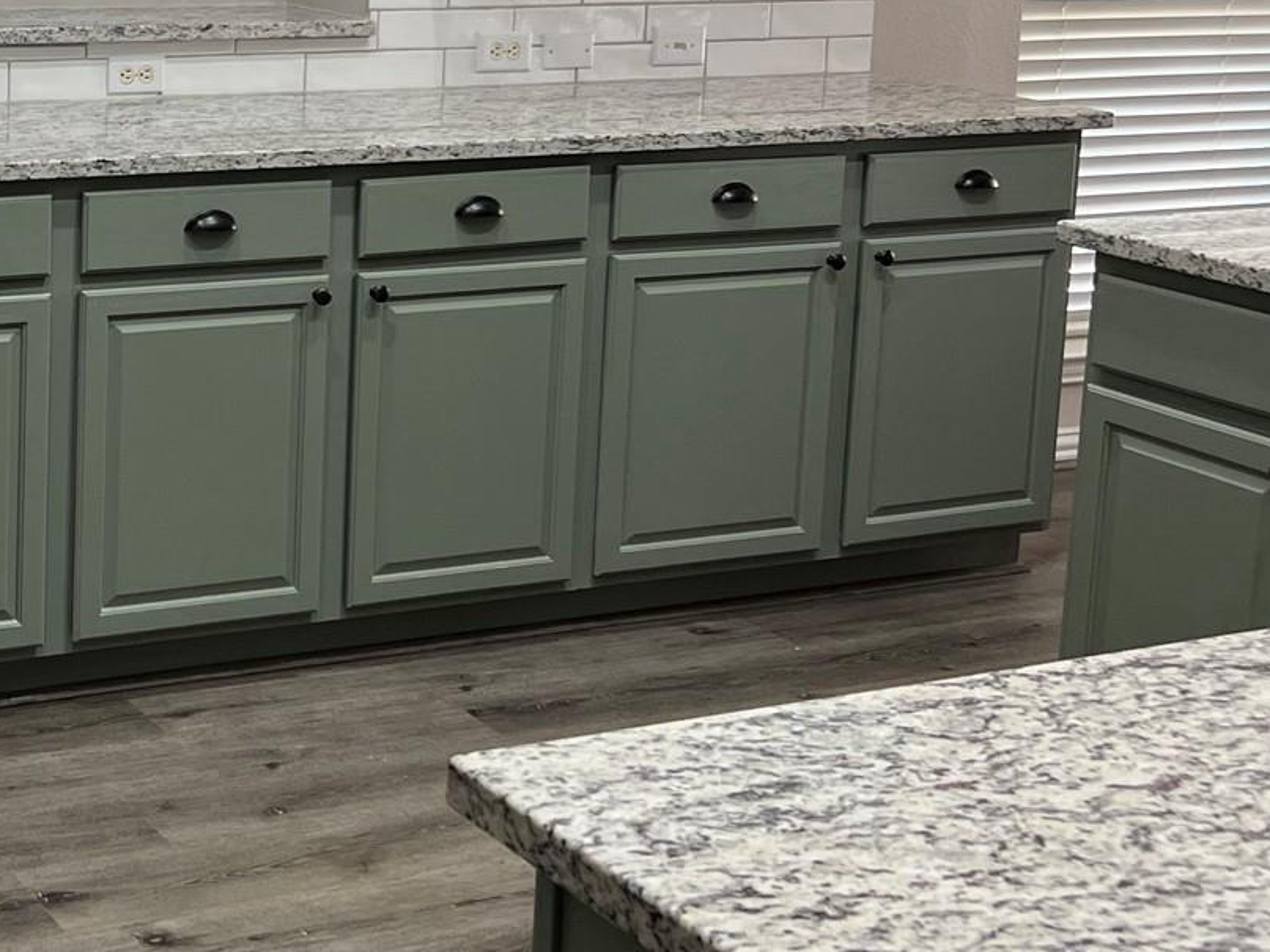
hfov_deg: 27.7
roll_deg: -1.2
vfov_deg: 21.8
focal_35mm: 66
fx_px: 2421
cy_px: 109
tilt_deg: -8.5
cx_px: 5
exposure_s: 1/120
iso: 125
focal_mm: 5.7
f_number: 1.5
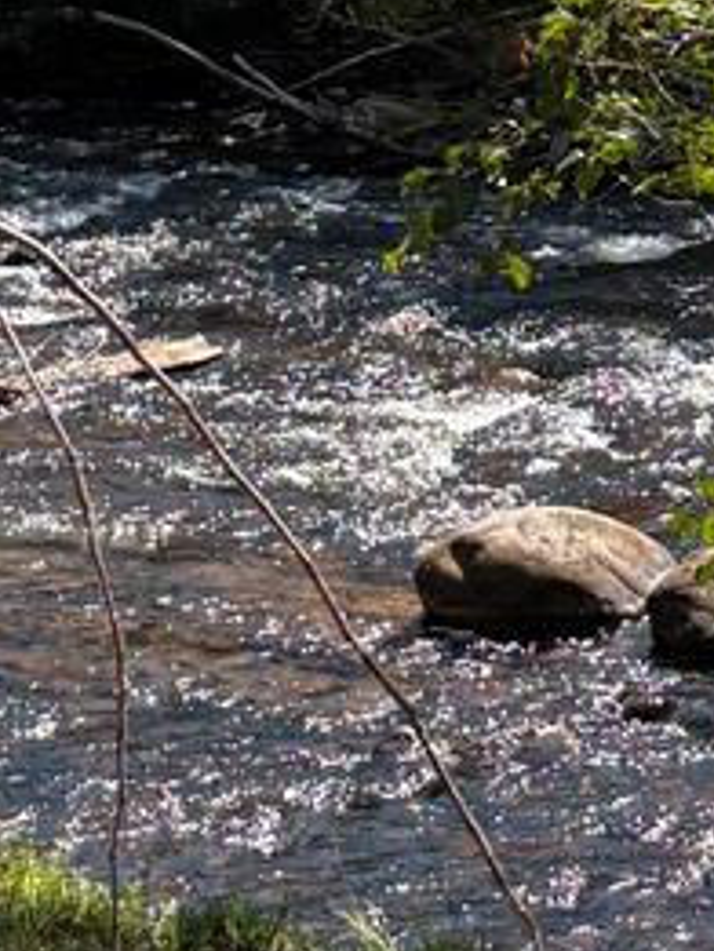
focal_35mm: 153
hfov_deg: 9.7
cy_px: -135
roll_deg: +2.3
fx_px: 4204
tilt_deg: -2.8
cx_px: 346
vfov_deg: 12.6
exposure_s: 1/2075
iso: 50
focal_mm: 5.96
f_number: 1.6
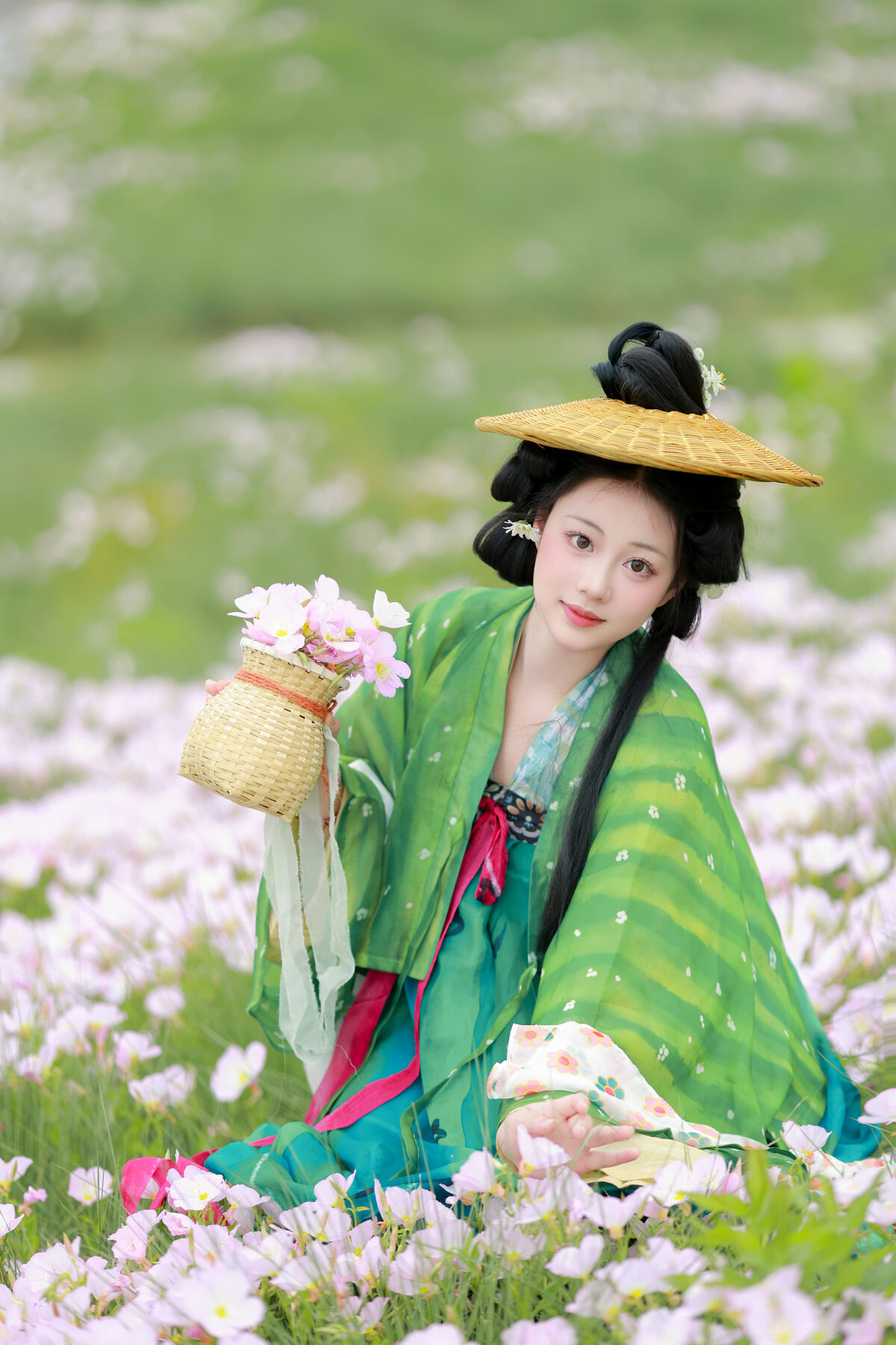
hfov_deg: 10.2
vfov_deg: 15.3
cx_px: 448
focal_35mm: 134
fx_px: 5002
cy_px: 672
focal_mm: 135
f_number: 2.2
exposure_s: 1/2000
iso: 500
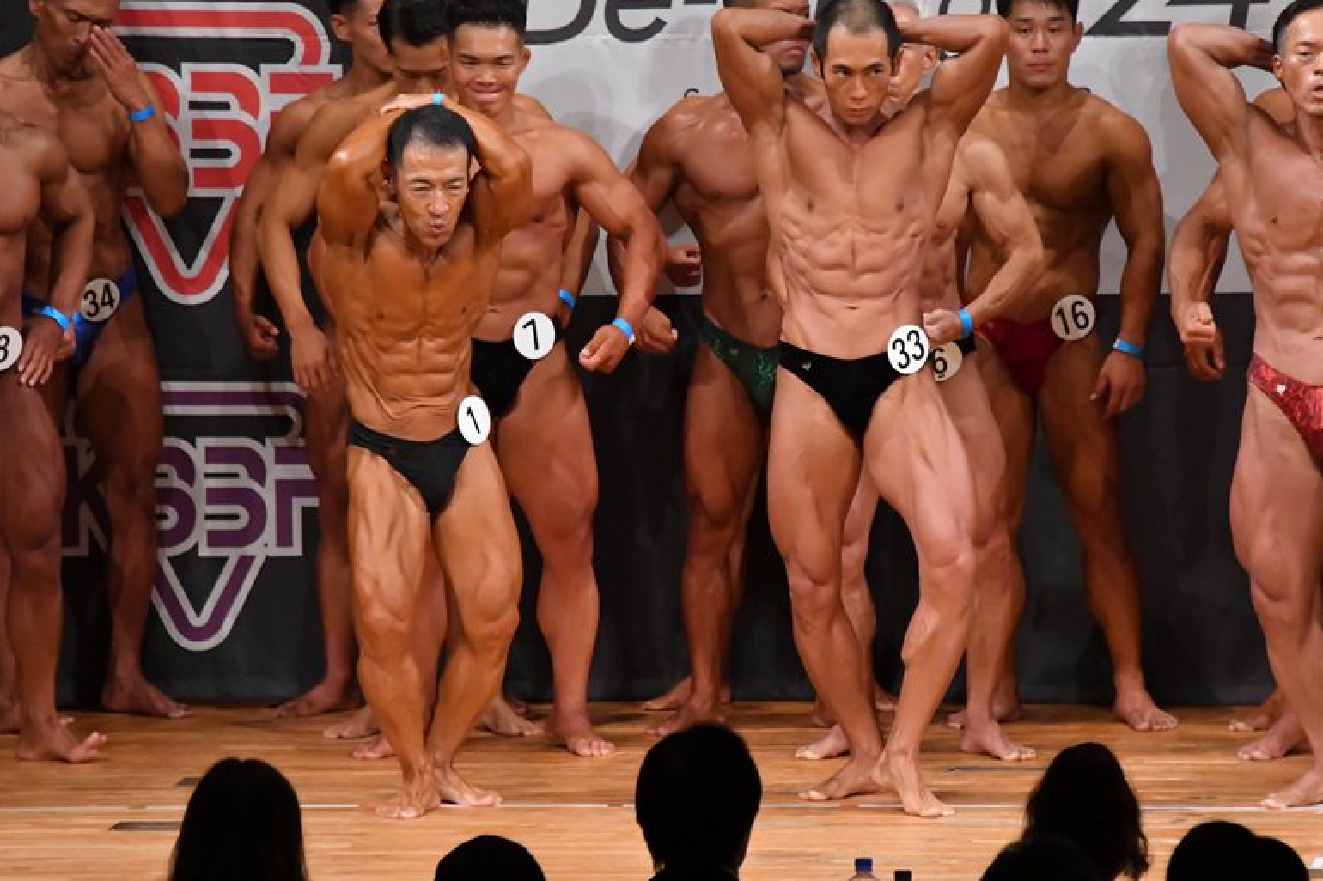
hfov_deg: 6.8
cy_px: 440
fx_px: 11095
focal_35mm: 302
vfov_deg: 4.5
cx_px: 662
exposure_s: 1/400
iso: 8000
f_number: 5.6
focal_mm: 200
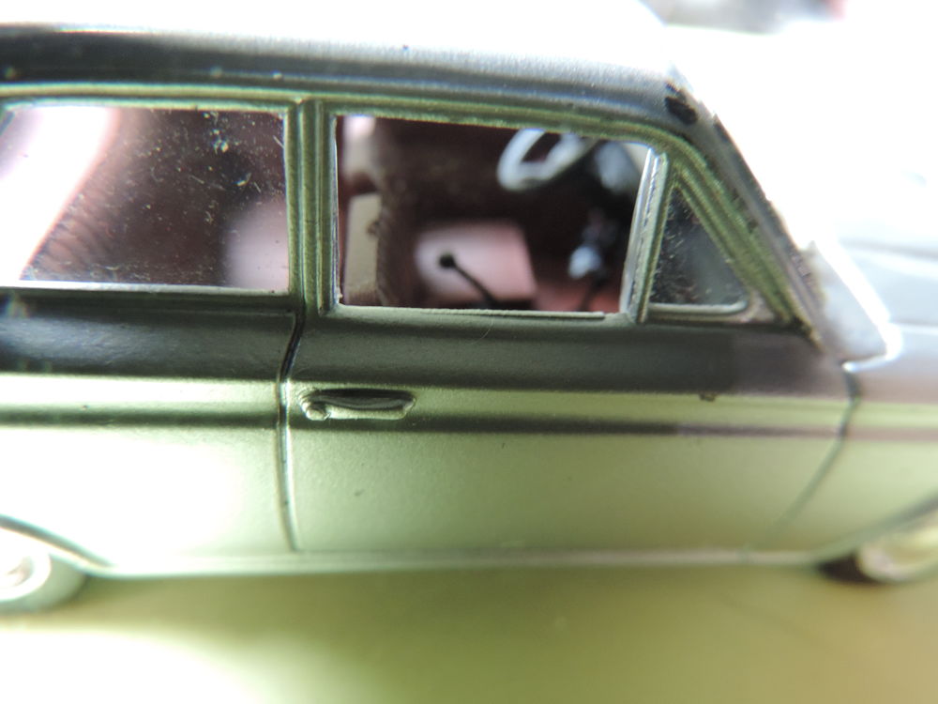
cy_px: 352
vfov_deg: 56.8
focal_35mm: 24
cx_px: 469
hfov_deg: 71.6
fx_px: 650
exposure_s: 1/8
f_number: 3
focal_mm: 4.3
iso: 400
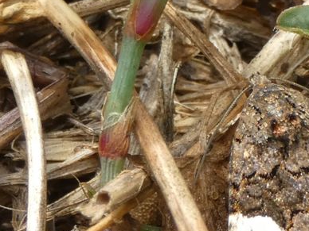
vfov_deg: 4.8
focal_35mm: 310
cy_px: 160
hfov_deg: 6.4
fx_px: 2767
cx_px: 301
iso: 160
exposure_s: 1/80
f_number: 5.3
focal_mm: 25.2
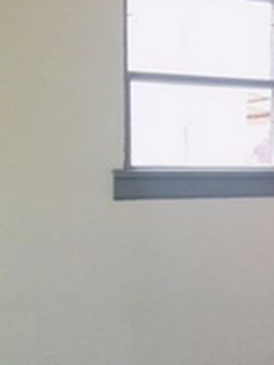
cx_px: 179
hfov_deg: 19.1
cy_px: 365
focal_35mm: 77
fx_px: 812
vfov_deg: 24.2
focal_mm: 4.15
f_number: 2.2
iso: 32
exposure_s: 1/60
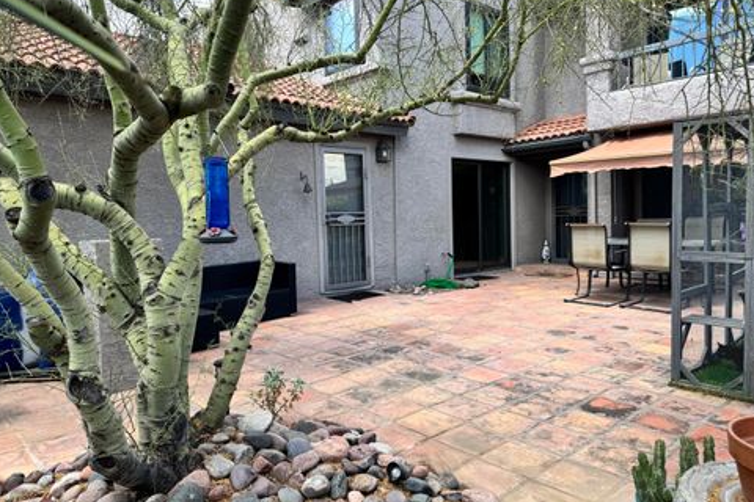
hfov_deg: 69.4
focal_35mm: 26
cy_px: 246
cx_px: 379
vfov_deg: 49.6
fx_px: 545
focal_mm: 6.76
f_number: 1.78
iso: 80
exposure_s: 1/853
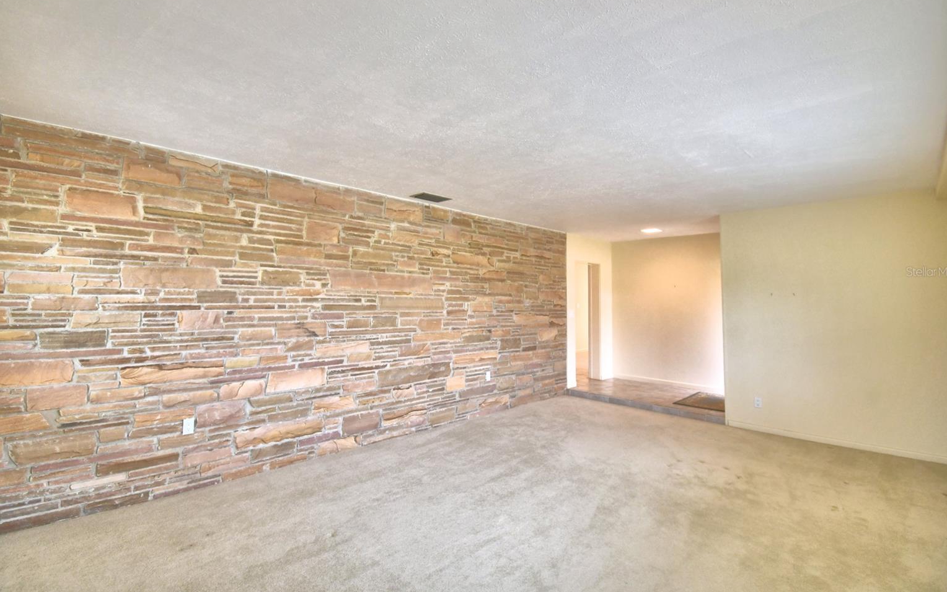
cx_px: 465
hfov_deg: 97.8
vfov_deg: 71.1
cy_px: 272
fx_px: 413
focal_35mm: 16
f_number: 4.5
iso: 400
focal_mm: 10
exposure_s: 1/50
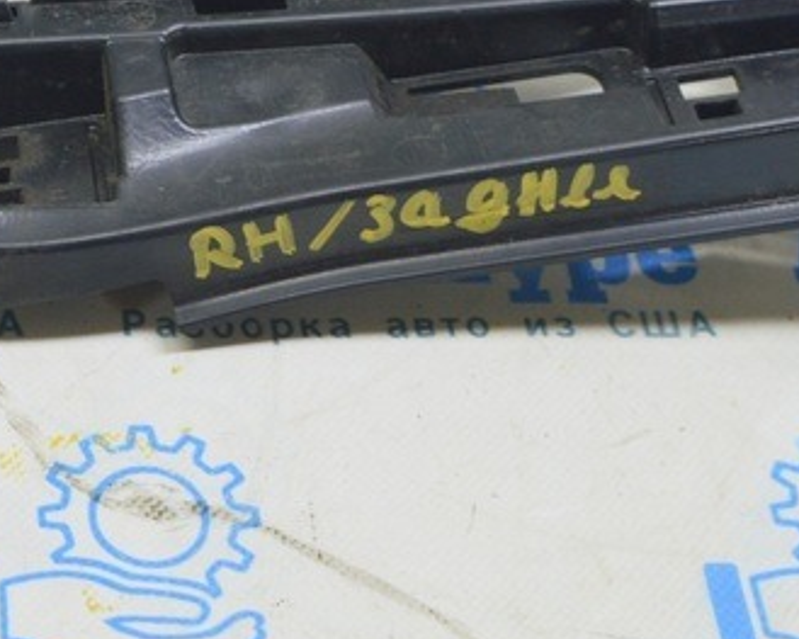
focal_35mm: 114
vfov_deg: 13.3
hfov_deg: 16.4
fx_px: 2695
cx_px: -36
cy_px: -38
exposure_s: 1/20
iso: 400
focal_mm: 26
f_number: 5.6
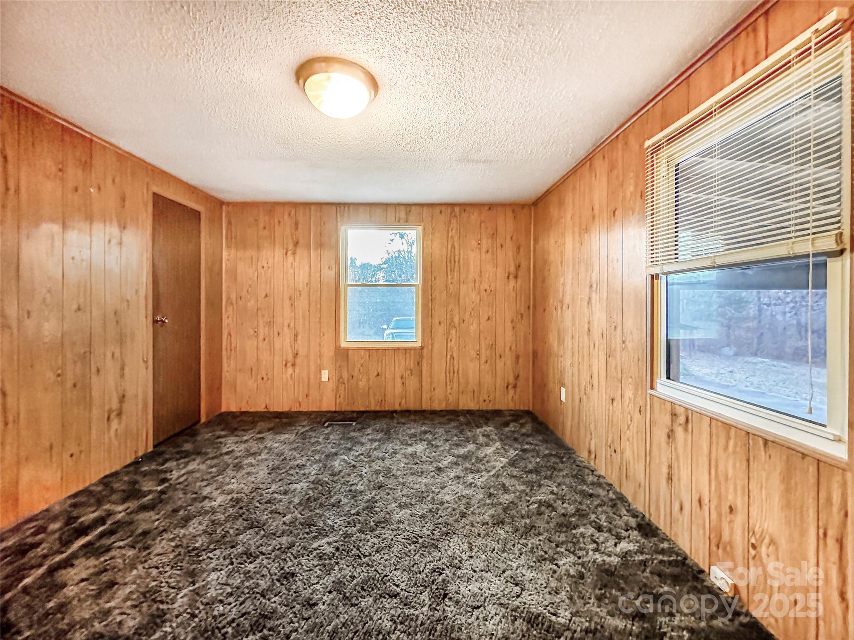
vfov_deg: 85.7
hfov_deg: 102.1
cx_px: 427
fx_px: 345
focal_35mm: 14
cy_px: 320
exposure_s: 1/40
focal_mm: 2.22
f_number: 2.2
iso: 1000
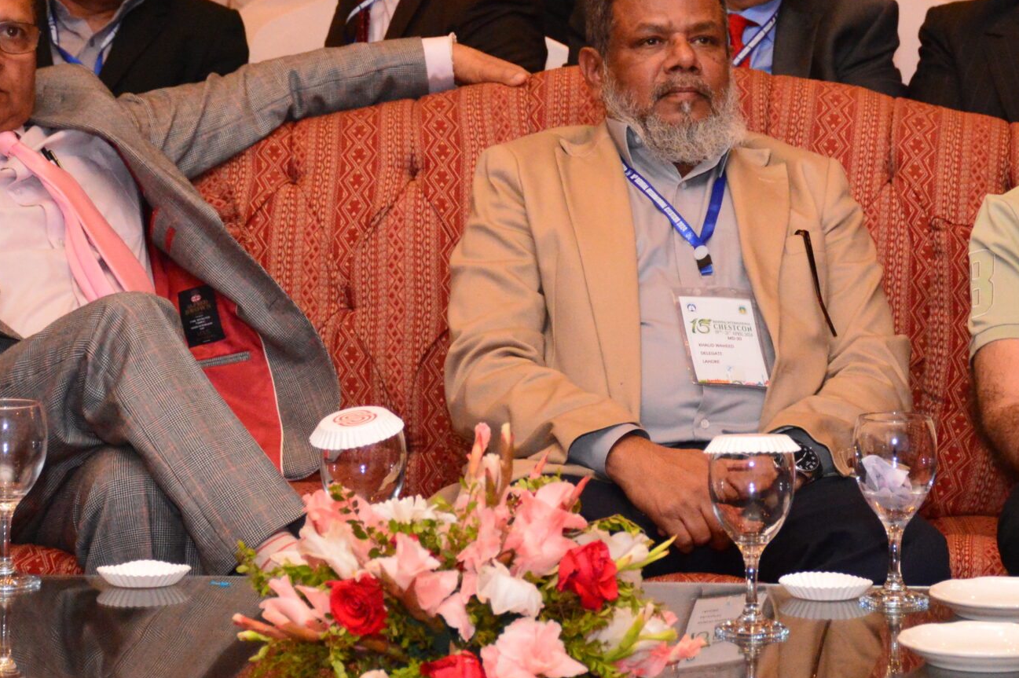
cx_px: 648
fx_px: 4186
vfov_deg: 9.2
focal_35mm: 148
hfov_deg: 13.9
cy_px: 167
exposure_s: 1/160
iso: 3200
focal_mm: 50
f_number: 4.8
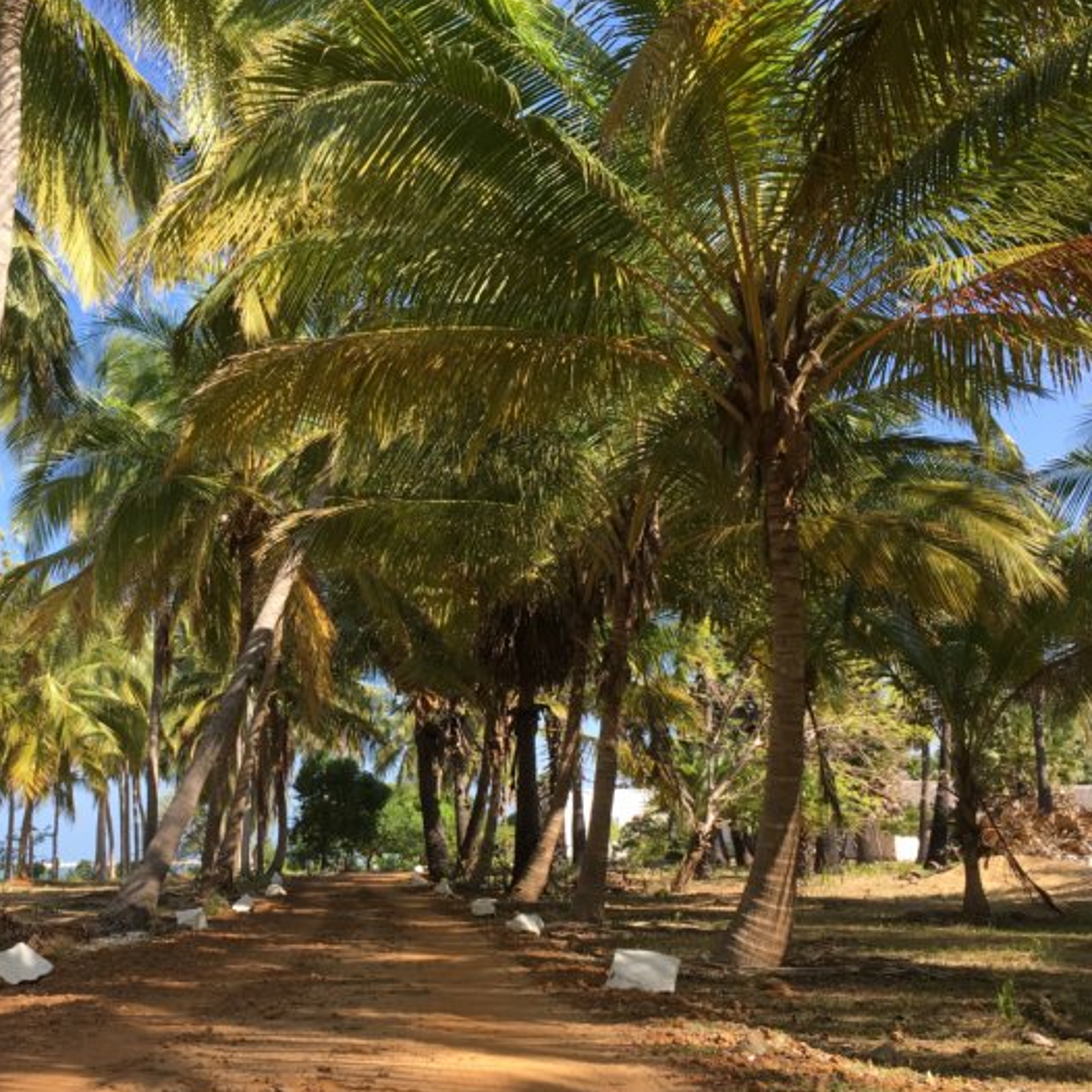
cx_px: 428
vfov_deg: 42.8
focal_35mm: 39
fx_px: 1392
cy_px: 575
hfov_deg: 42.6
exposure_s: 1/553
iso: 25
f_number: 2.2
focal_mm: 4.15
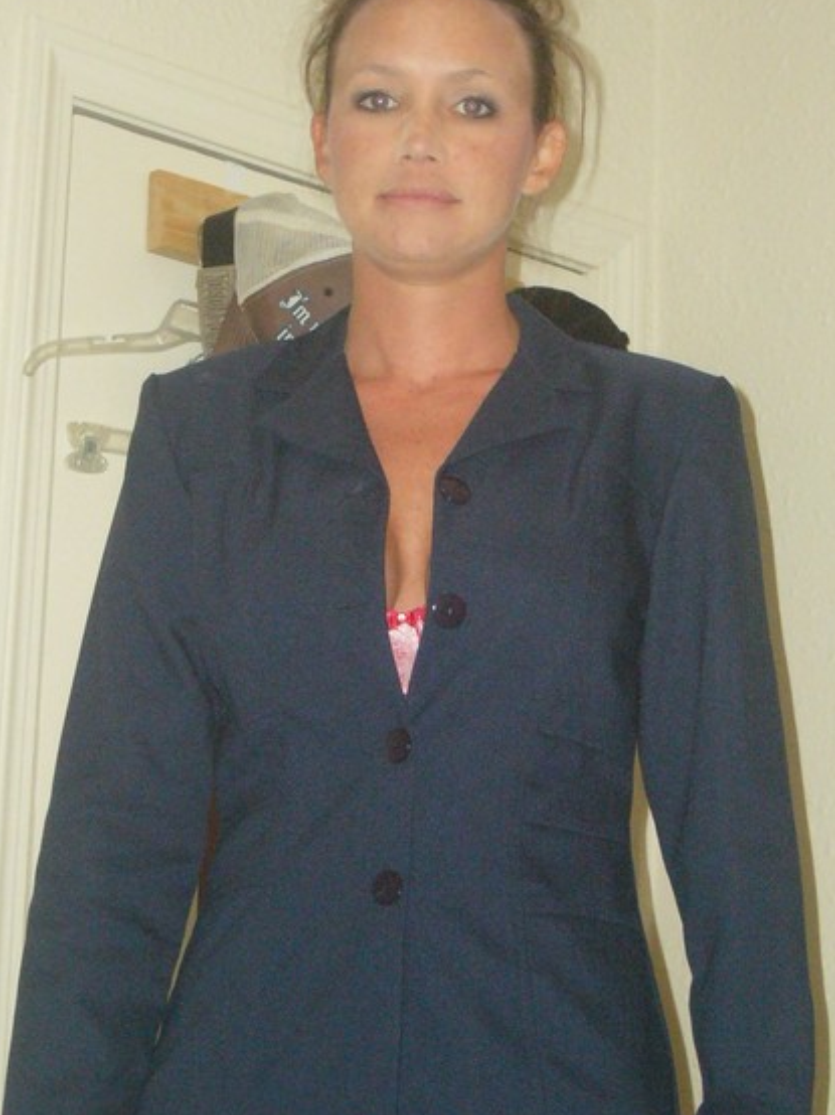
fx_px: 3315
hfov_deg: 14.3
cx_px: 324
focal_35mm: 103
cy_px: 581
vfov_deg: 19.1
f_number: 4
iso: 400
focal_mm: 11.5
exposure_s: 1/60
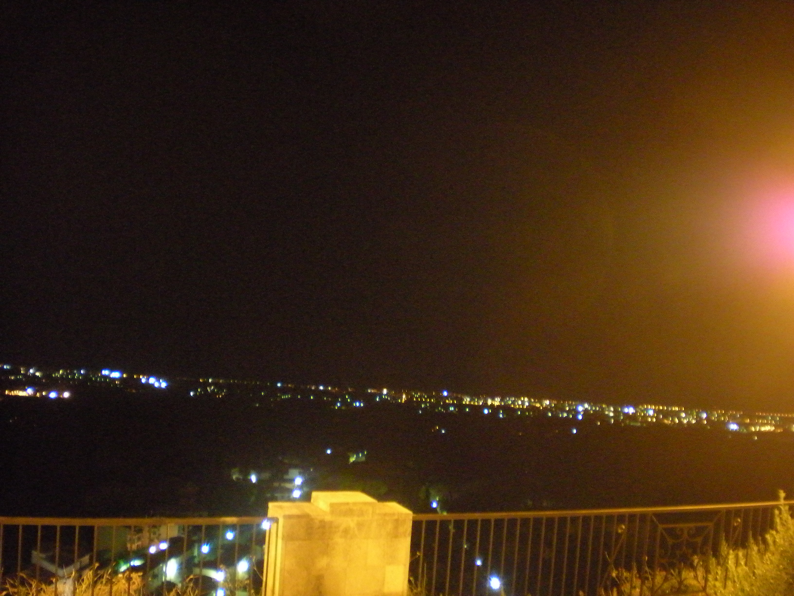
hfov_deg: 49.0
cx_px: 397
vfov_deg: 37.7
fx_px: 872
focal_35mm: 38
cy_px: 298
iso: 800
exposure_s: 1
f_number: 3.1
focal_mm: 6.3
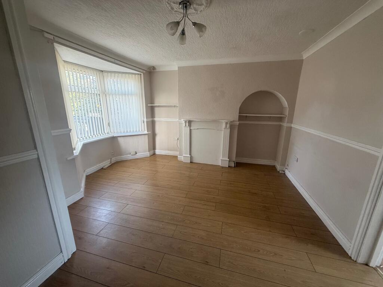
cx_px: 192
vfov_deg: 85.7
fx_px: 155
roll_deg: +0.1
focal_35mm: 14
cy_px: 144
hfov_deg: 102.1
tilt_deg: -13.1
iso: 200
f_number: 2.2
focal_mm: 2.22
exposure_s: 1/99
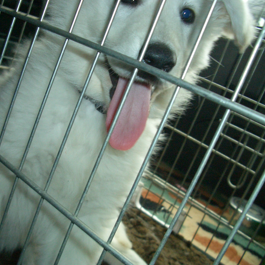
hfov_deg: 39.7
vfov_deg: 40.0
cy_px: 133
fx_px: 364
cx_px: 98
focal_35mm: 42
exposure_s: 1/60
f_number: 2.6
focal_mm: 5.8
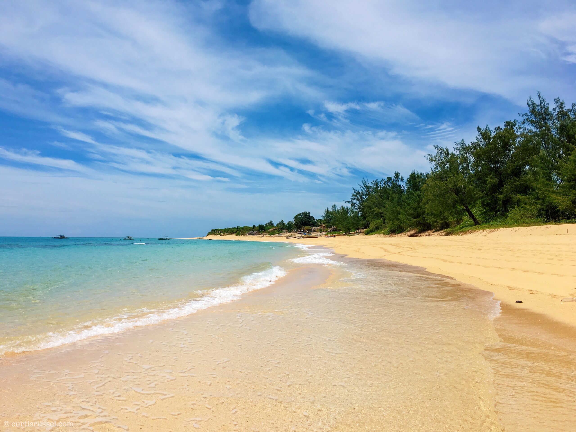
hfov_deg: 61.7
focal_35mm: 29
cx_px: 288
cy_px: 216
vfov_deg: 48.2
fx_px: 483
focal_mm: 4.15
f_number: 2.2
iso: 25
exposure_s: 1/3000
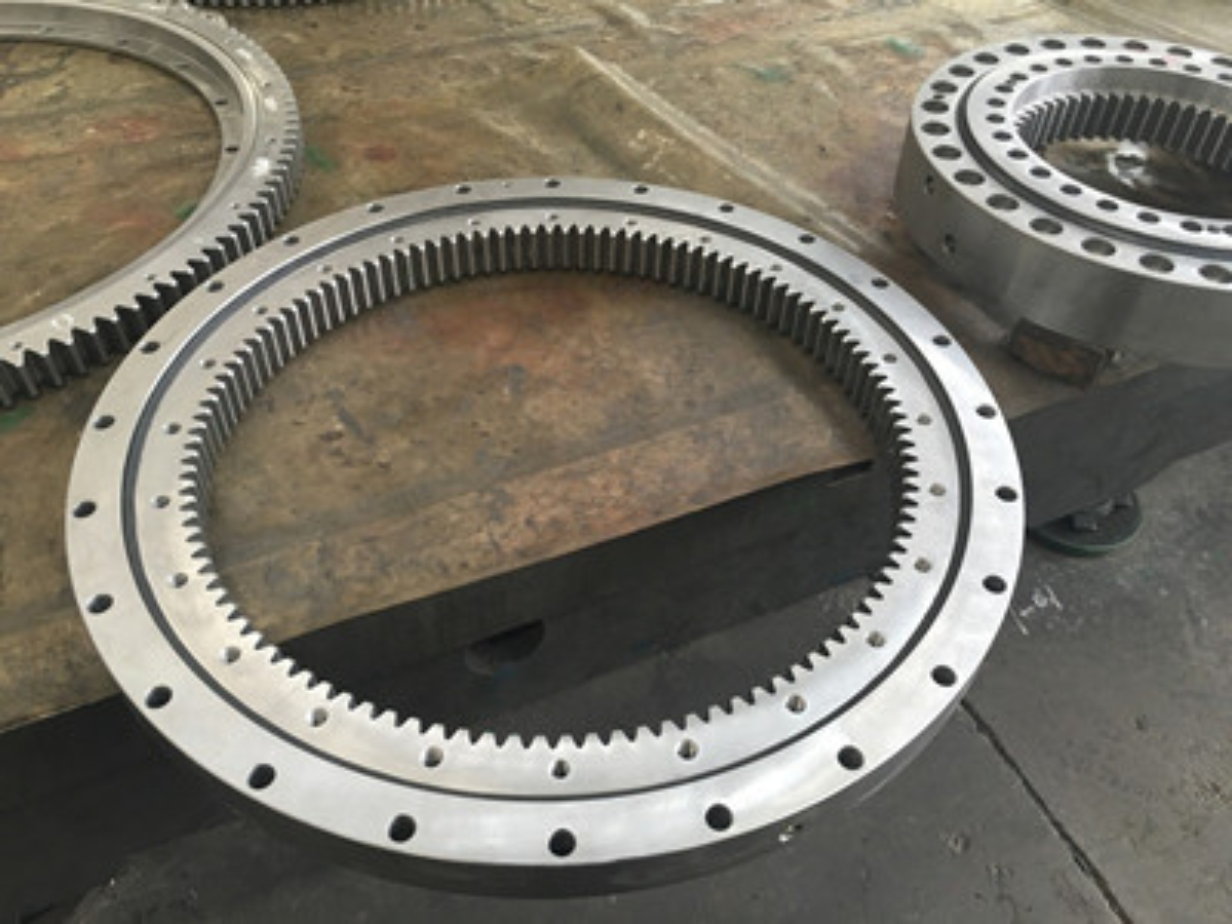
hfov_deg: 61.7
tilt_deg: -45.3
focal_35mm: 29
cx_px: 616
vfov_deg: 48.2
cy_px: 462
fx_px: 1032
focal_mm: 4.15
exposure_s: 1/17
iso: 32
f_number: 2.2
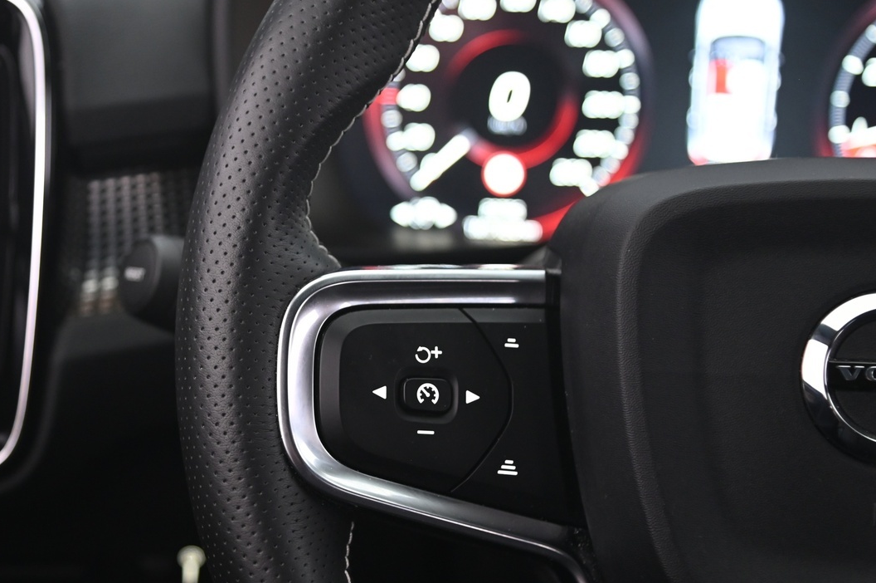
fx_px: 2431
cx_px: 224
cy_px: 328
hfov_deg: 20.3
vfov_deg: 13.7
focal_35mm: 100
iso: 2000
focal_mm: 65
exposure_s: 1/13
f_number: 4
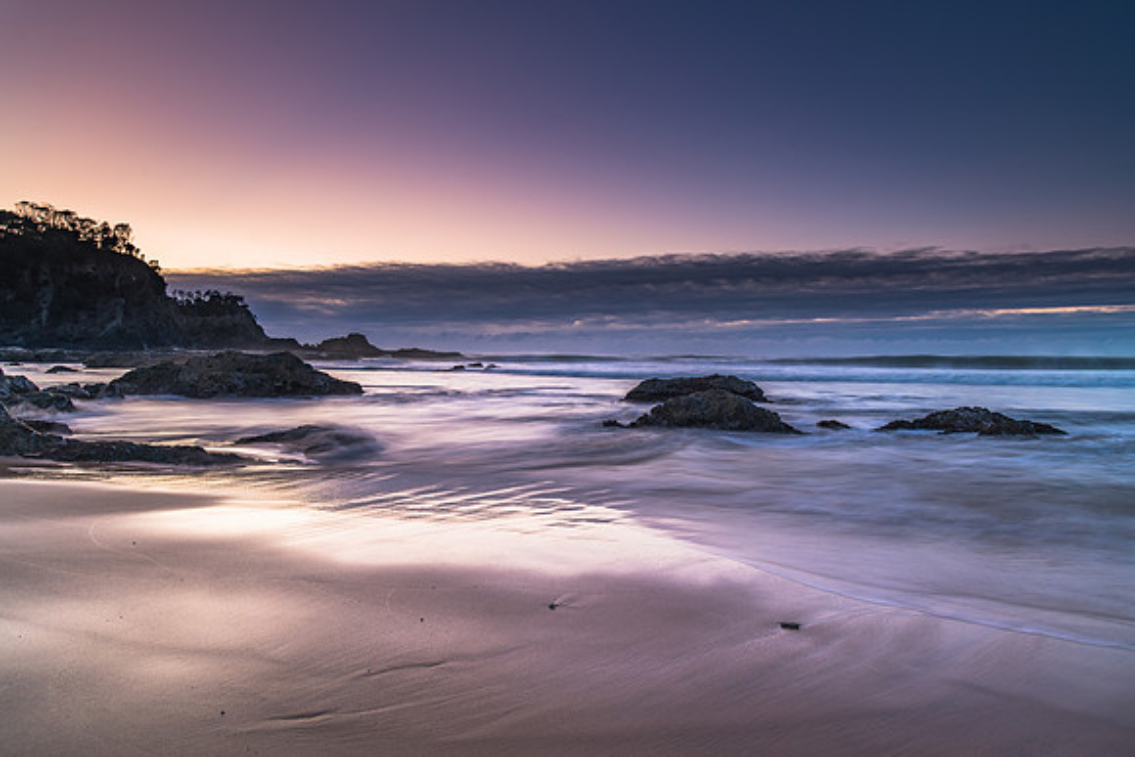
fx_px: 770
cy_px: 378
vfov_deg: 52.4
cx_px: 568
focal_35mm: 24
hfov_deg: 72.8
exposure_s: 2
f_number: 8
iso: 100
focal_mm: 24
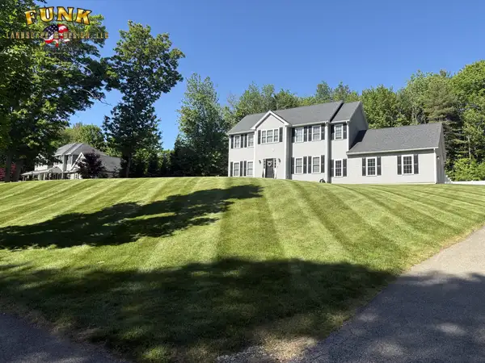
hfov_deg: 67.3
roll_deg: -1.4
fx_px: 364
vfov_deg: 53.1
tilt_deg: +6.1
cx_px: 242
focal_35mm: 26
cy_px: 182
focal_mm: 5.96
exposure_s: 1/2012
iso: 50
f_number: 1.6
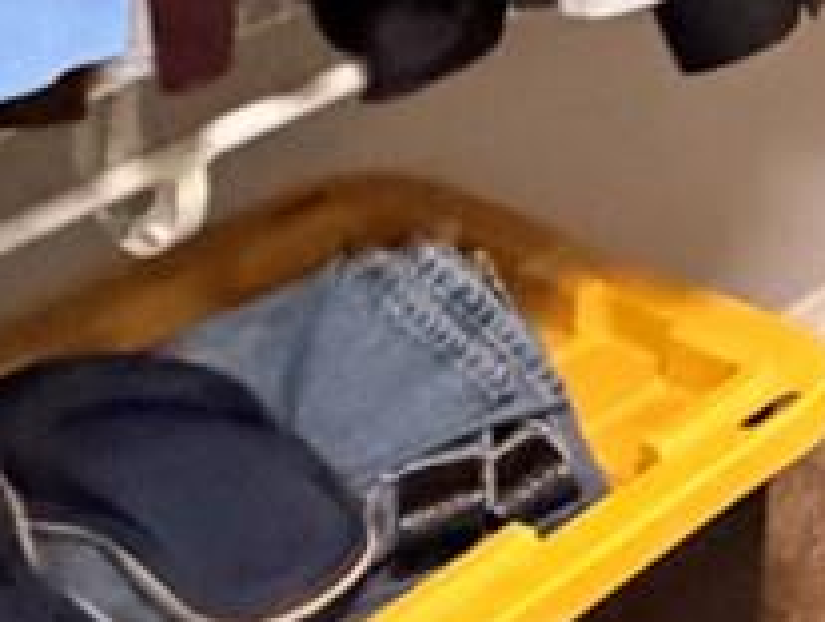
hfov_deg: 13.5
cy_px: -933
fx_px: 2578
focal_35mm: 108
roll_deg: -0.4
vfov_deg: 11.2
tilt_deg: -5.4
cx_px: 1961
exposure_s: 1/60
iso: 1000
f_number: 2.2
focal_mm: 2.22
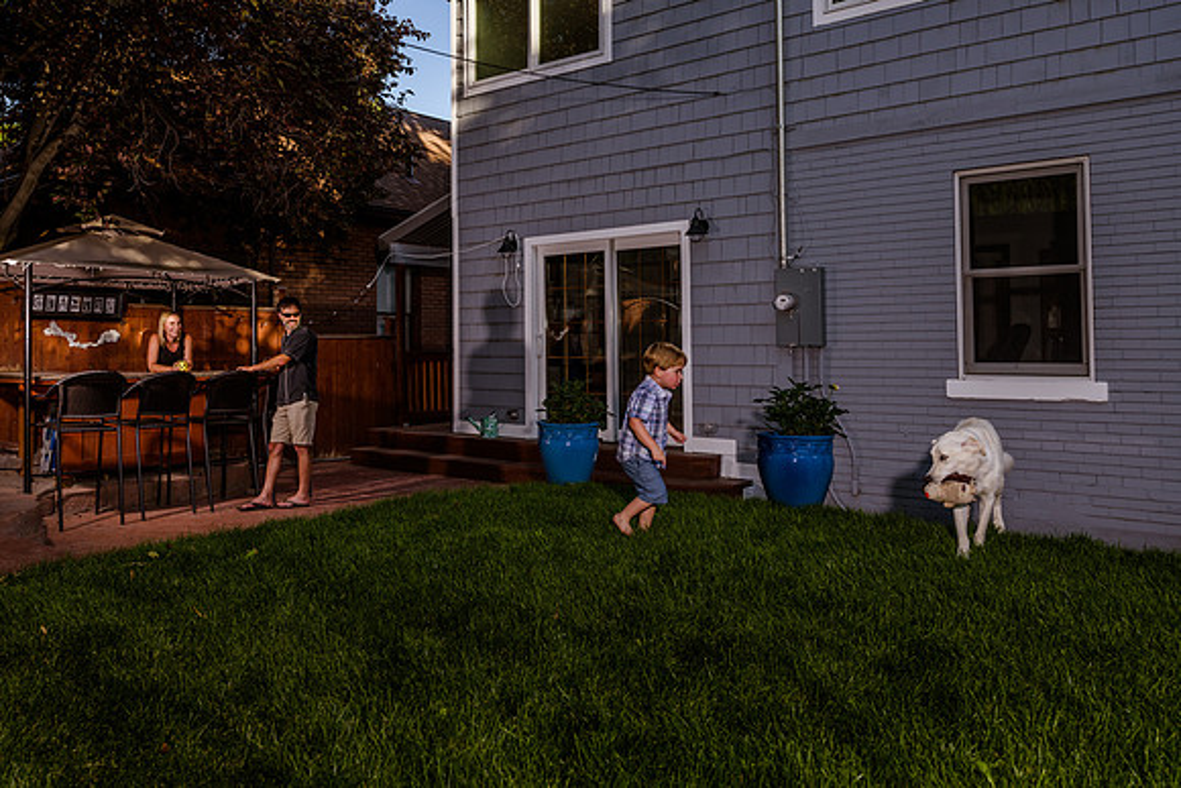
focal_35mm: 28
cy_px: 323
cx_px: 483
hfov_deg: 64.2
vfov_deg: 45.6
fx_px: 933
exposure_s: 1/320
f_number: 5.6
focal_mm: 24
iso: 125
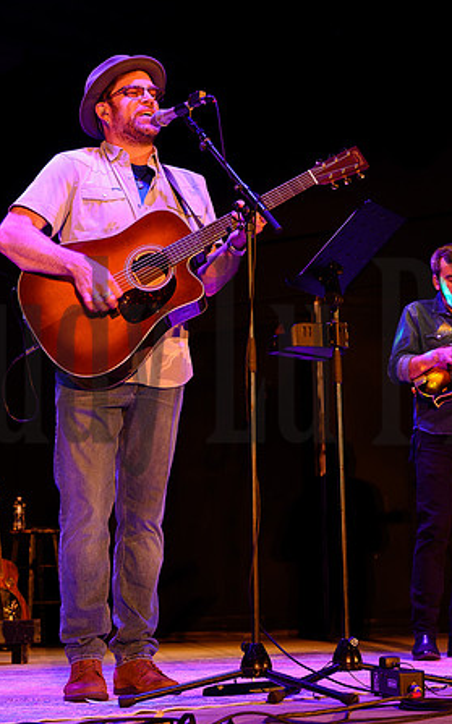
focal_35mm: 77
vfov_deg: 26.8
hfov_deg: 16.8
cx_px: 337
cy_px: 361
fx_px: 1519
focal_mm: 50
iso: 1600
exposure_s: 1/80
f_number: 5.6
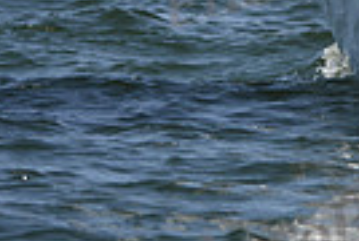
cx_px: 680
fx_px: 10784
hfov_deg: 1.9
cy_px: -218
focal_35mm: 1079
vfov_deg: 1.3
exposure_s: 1/1000
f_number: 8
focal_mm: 250
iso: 200
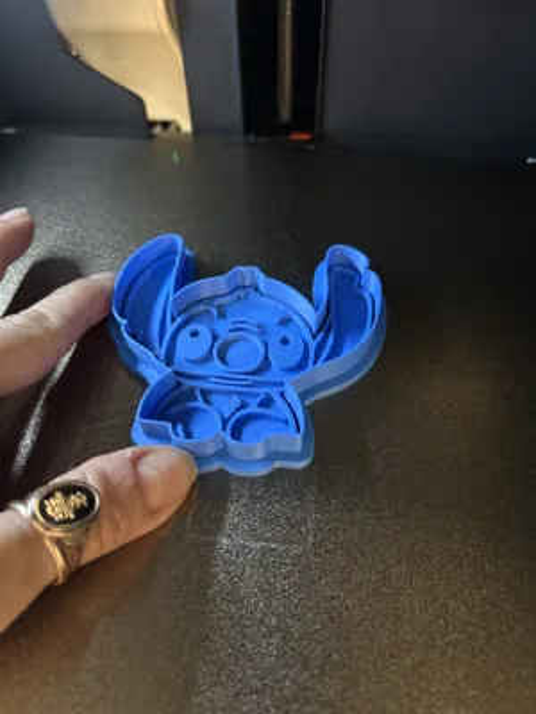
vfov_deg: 67.3
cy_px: 357
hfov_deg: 53.1
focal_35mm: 26
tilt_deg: -53.0
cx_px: 268
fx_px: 537
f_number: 1.5
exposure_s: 1/25
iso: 500
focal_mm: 5.7
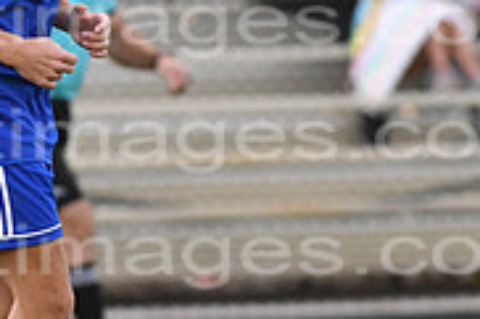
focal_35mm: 1437
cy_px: 83
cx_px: -29
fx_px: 19142
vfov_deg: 1.0
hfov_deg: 1.4
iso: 1600
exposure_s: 1/1000
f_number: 4
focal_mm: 300
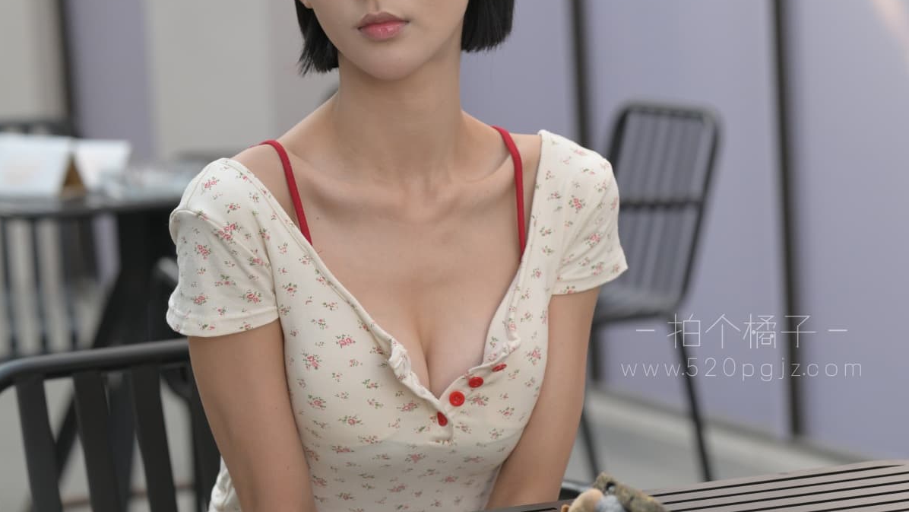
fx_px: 3230
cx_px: 454
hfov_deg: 16.0
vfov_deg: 9.1
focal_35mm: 134
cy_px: 309
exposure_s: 1/400
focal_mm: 85
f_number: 4
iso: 320
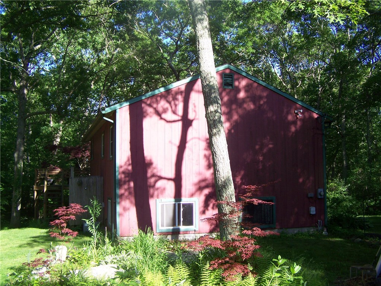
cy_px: 143
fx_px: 418
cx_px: 190
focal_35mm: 38
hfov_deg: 49.0
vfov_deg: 37.7
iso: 64
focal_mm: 6.3
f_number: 2.8
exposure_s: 1/200
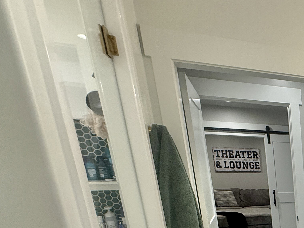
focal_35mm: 37
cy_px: 265
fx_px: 325
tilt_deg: -16.4
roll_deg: -0.4
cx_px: 399
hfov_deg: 34.5
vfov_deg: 32.7
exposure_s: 1/120
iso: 160
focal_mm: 2.22
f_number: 2.2
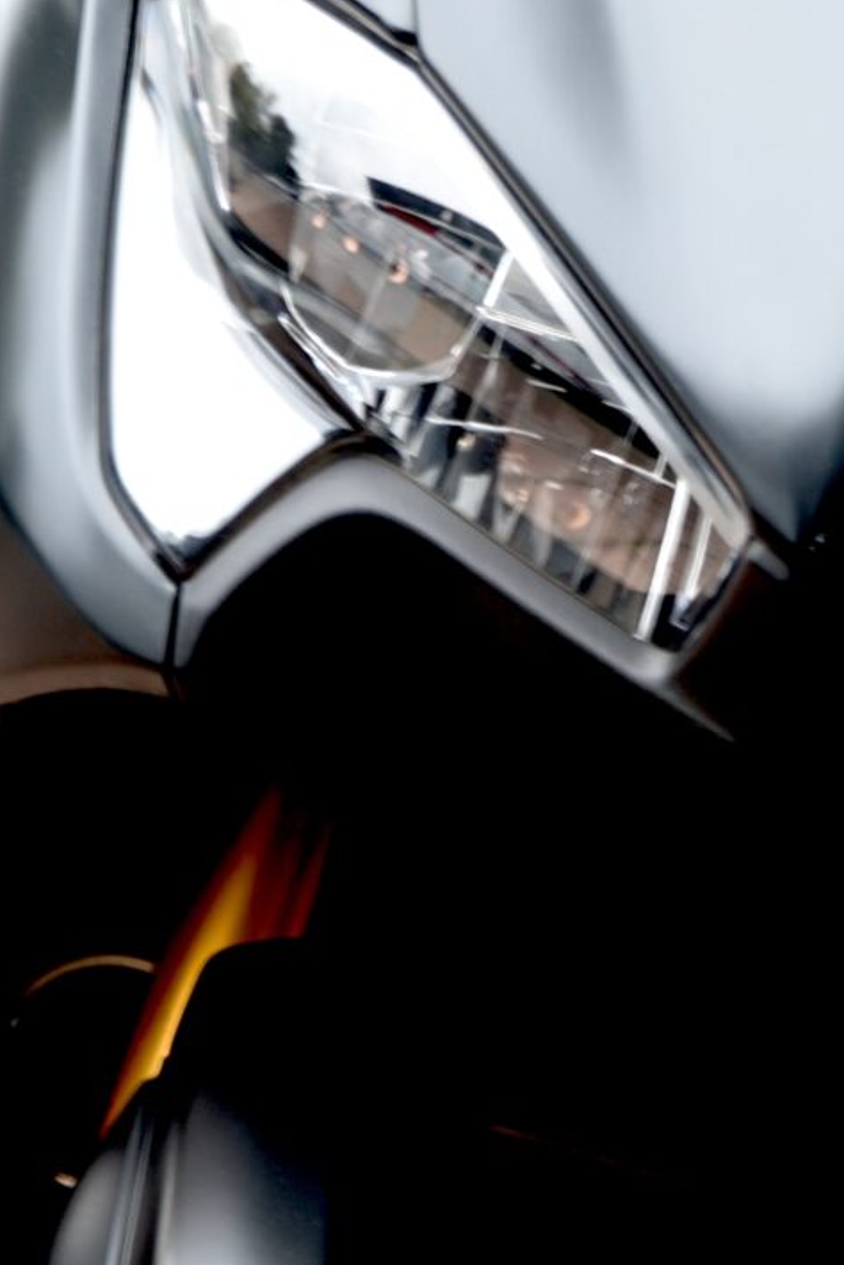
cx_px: 1101
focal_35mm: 238
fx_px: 8361
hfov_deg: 5.7
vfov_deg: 8.6
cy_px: 390
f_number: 2.8
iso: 200
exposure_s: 1/60
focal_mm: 66
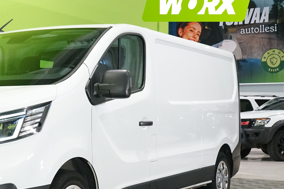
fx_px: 600
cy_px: 118
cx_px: 36
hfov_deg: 25.9
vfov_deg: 17.9
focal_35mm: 76
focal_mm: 38
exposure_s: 1/125
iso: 6400
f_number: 8
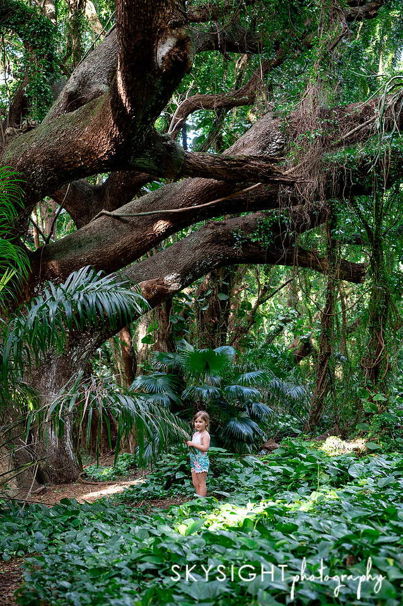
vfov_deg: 34.5
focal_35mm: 58
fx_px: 975
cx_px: 202
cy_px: 303
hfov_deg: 23.4
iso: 1000
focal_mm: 58
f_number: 4
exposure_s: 1/125
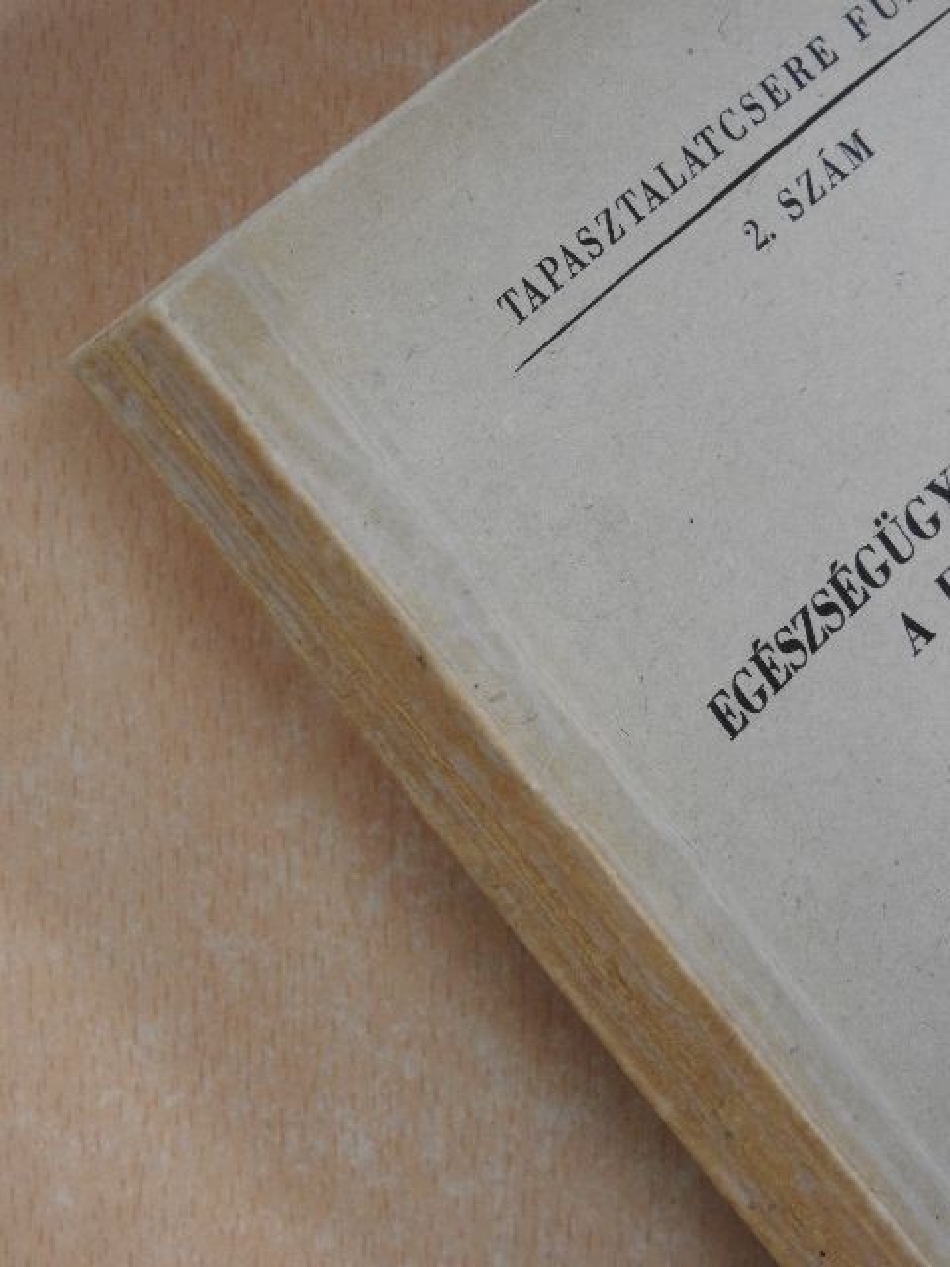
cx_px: 475
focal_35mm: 105
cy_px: 634
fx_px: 3842
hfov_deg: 14.1
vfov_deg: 18.7
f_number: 4.8
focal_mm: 18.8
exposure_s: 1/25
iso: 400
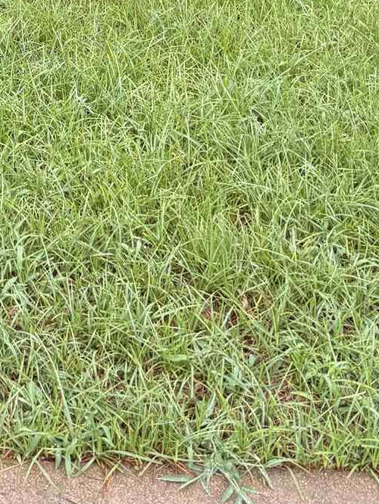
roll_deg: +0.5
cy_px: -297
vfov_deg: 19.7
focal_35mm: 83
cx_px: -214
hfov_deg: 16.1
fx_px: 1211
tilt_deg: -6.4
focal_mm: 6.76
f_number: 1.78
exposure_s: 1/715
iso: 80
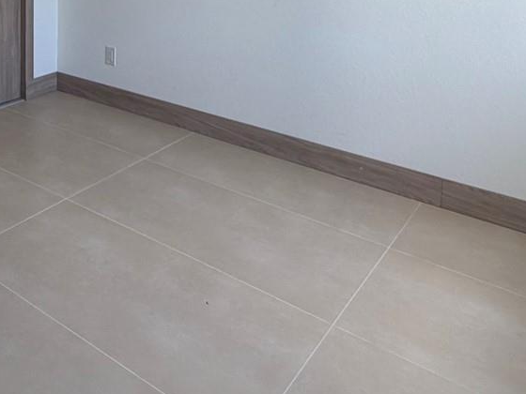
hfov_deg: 43.8
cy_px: -58
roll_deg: +0.7
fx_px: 608
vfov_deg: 31.2
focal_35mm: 40
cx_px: 81
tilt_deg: -4.5
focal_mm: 2.22
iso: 64
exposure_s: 1/121
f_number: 2.2
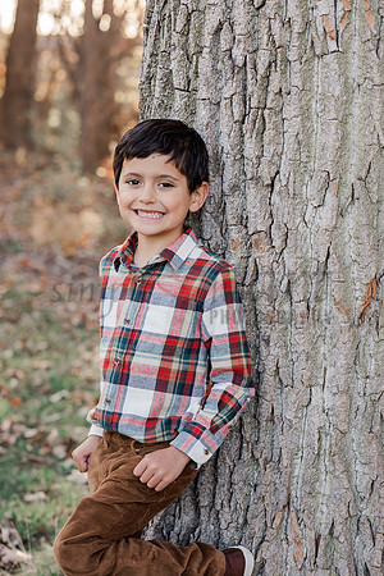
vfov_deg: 23.9
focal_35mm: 85
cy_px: 288
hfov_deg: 16.1
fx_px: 1360
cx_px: 192
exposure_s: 1/200
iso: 320
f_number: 4
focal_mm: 85
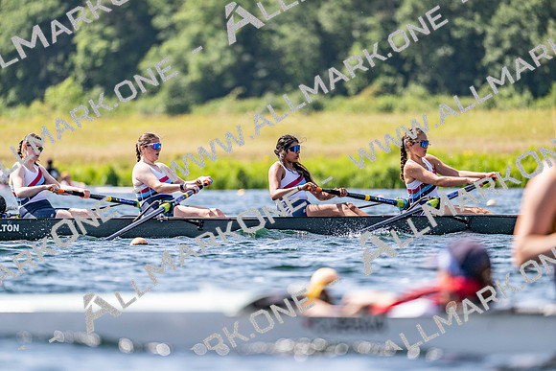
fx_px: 6179
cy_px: 186
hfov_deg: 5.2
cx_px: 278
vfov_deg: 3.4
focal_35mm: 400
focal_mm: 400
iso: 360
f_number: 4.5
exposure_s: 1/2500
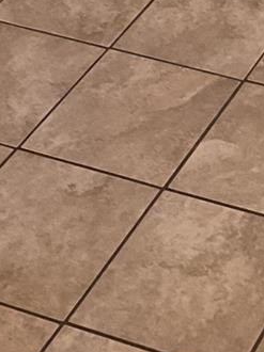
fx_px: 1375
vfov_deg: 12.1
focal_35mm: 135
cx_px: 470
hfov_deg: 10.4
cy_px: -458
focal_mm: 3
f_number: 1.8
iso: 64
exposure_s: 1/120
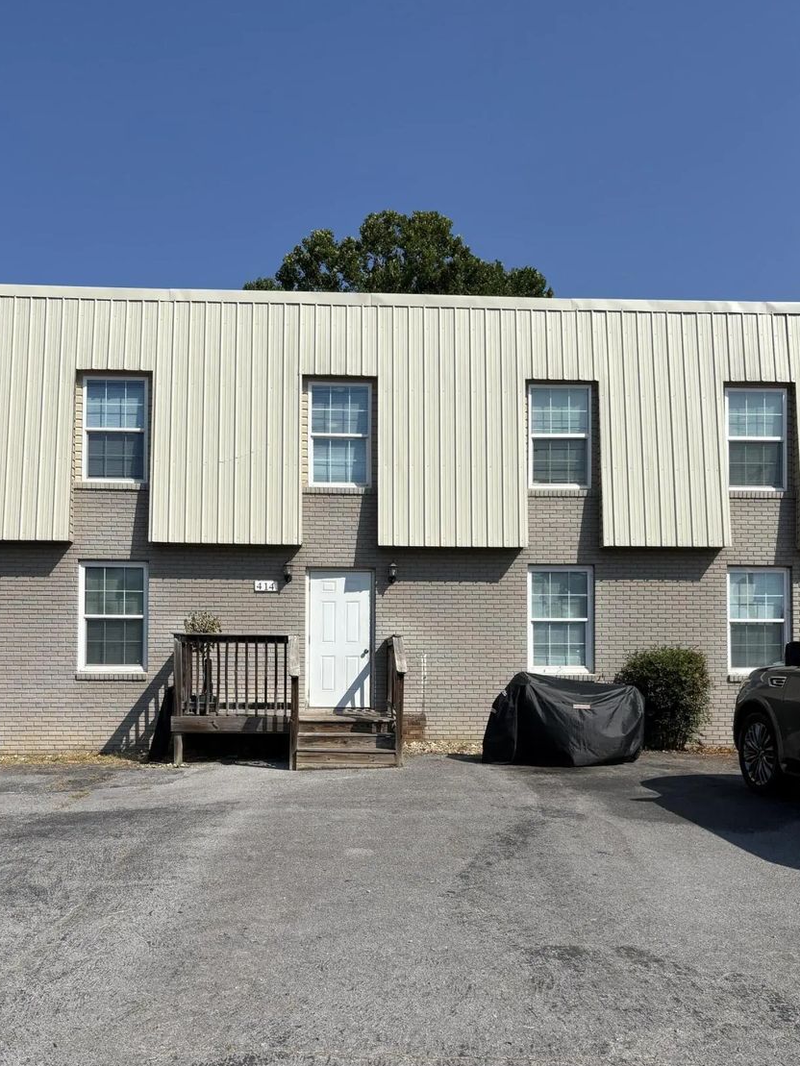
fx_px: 986
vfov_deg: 56.3
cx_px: 376
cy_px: 651
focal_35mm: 32
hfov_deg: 44.1
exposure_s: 1/6329
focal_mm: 5.96
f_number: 1.6
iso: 50
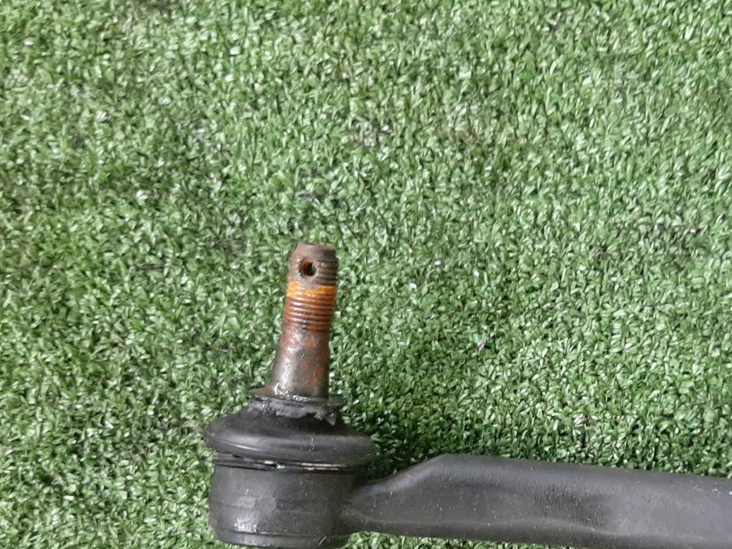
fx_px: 972
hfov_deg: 40.1
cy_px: 465
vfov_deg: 30.5
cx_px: 549
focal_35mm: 46
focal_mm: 3.93
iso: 202
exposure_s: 1/33
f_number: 1.7
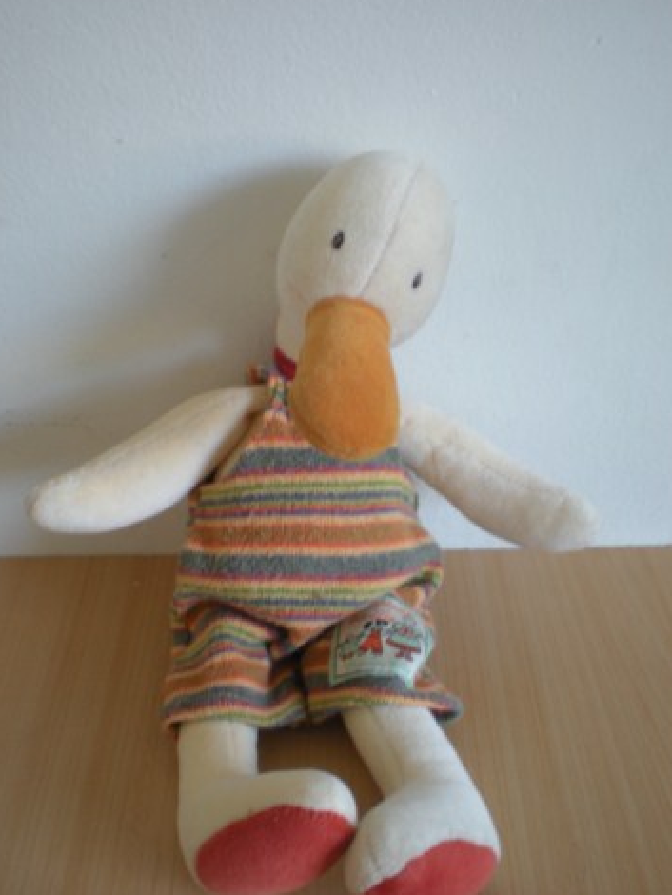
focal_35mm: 42
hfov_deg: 34.4
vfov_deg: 44.7
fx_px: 1086
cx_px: 331
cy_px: 482
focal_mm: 6.3
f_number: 3.1
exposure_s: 1/9.7
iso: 64
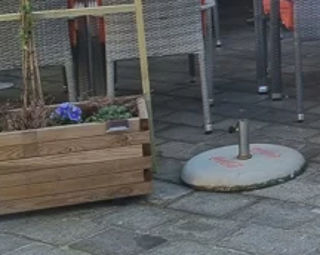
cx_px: 529
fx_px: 1068
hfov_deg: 15.3
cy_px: -24
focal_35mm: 113
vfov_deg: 13.3
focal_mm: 5.4
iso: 50
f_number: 1.8
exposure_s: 1/1188
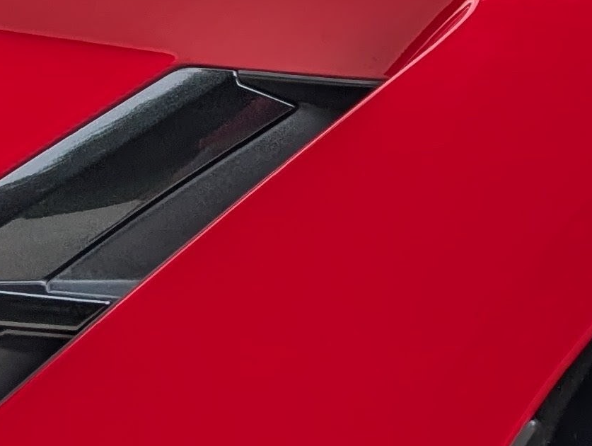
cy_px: 822
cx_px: 1208
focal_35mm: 117
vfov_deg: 11.7
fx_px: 2004
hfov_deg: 14.0
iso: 21
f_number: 1.68
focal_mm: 6.9
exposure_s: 1/459
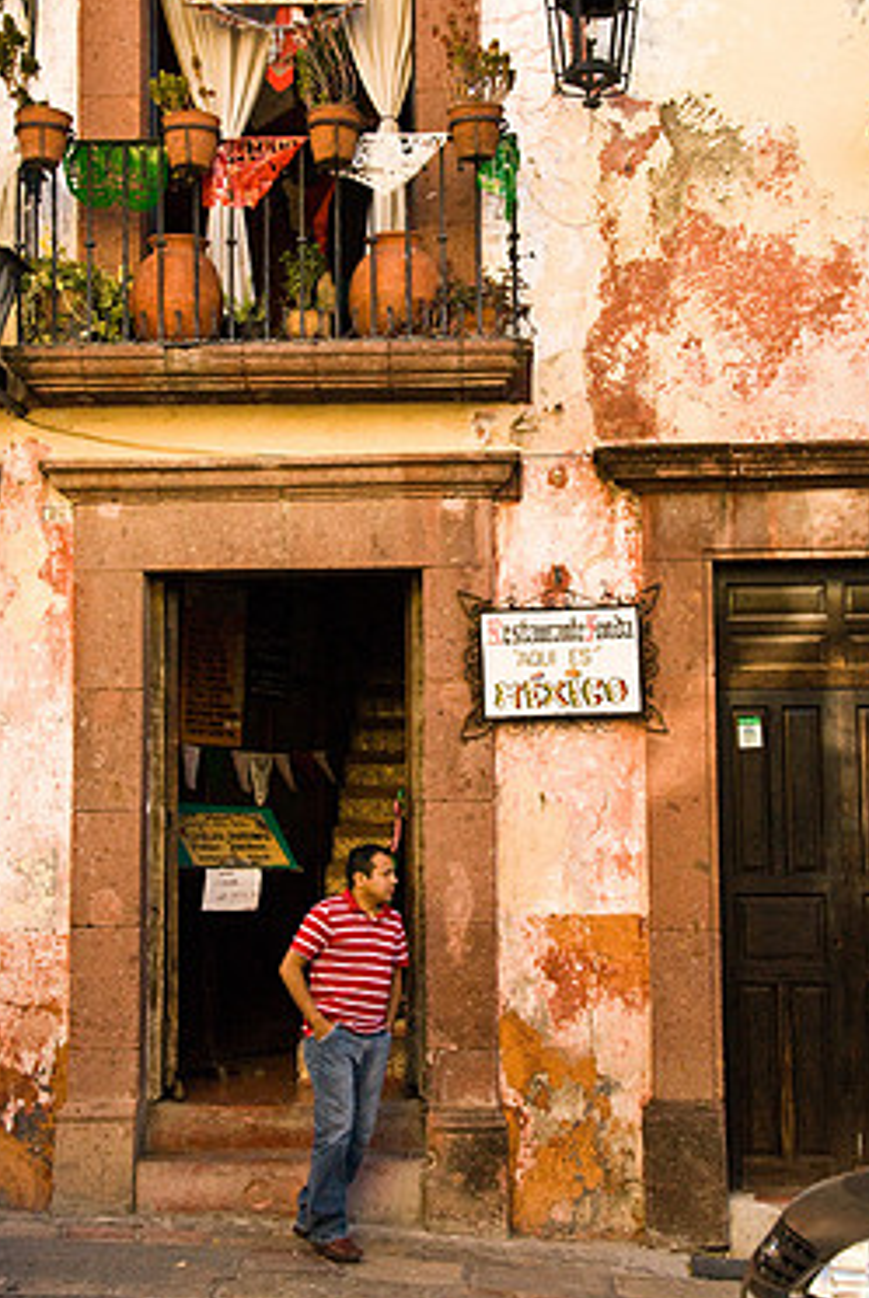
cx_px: 414
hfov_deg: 23.4
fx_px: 2094
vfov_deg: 34.4
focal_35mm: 58
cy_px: 600
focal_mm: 32
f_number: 10
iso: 800
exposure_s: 1/350
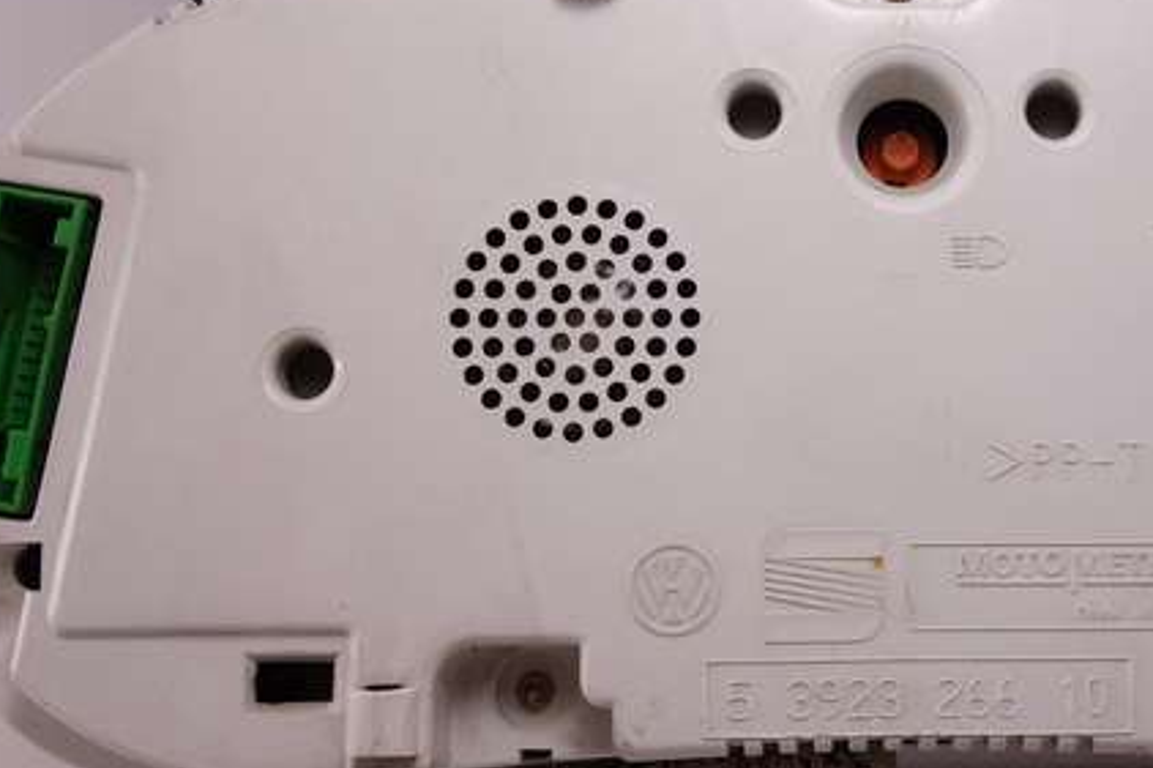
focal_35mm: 51
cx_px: 874
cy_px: 353
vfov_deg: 26.5
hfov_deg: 37.9
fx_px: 1633
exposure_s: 1/100
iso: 125
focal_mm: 10.4
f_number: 3.5
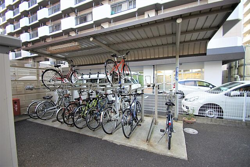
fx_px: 104
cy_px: 84
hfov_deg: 100.4
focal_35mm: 15
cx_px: 125
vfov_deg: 77.3
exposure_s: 1/30
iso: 100
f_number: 3.5
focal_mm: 10
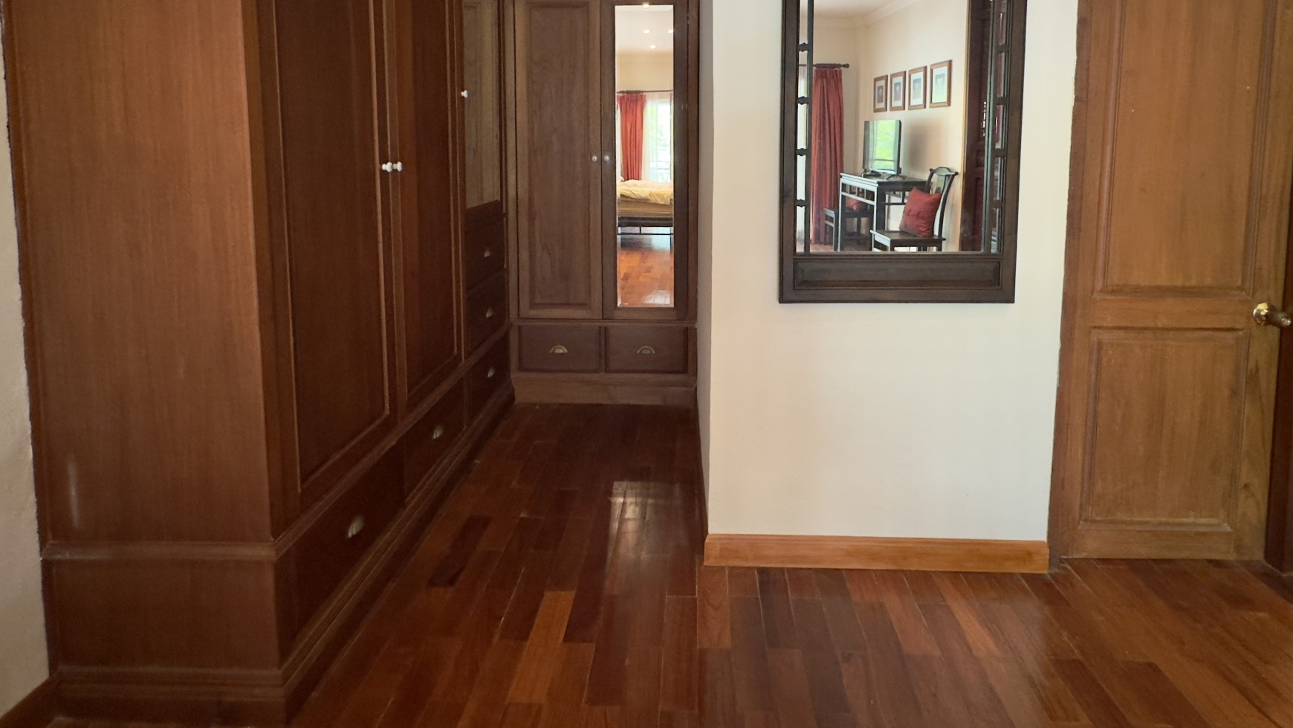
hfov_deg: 92.6
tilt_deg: -3.5
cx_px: 679
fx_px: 617
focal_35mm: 18
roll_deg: +0.1
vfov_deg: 58.0
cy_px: 186
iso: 800
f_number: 2.2
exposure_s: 1/50
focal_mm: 2.22
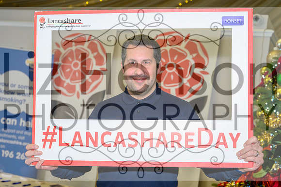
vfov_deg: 26.6
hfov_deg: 39.1
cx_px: 144
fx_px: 395
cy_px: 95
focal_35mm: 51
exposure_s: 1/100
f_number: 4.5
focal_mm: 47
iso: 3200
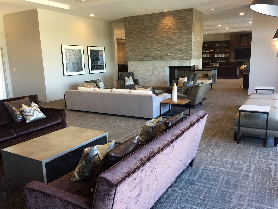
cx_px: 139
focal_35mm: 29
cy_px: 104
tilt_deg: -12.1
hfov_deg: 61.7
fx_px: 233
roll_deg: +0.6
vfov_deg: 48.2
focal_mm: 4.15
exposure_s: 1/33
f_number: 2.2
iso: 125
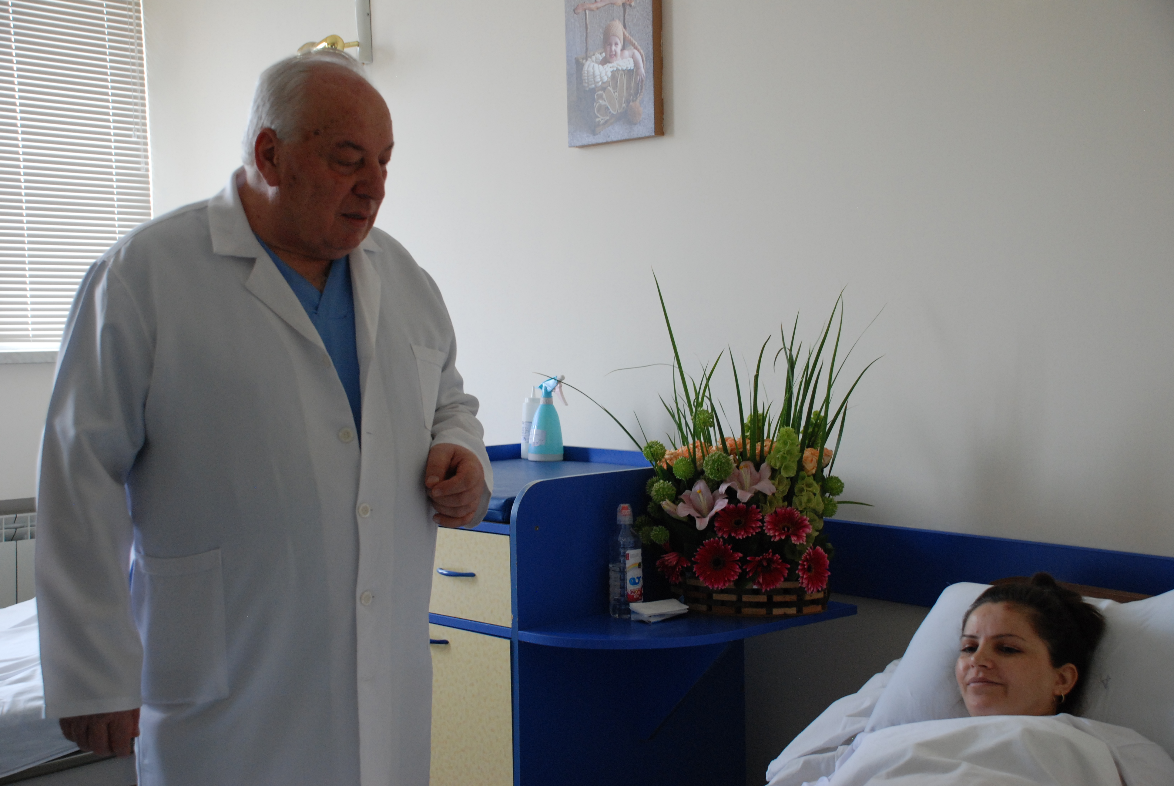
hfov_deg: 41.1
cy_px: 393
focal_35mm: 48
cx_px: 587
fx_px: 1567
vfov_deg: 28.2
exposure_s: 1/100
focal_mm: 32
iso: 640
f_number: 5
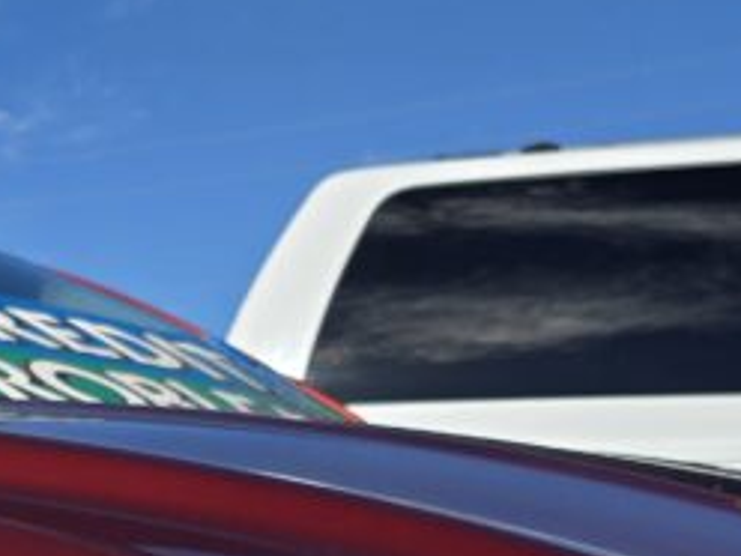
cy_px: 771
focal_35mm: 95
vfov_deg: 14.7
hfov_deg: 20.2
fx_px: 2034
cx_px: 57
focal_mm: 6.3
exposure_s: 1/1078
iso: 12
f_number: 1.7
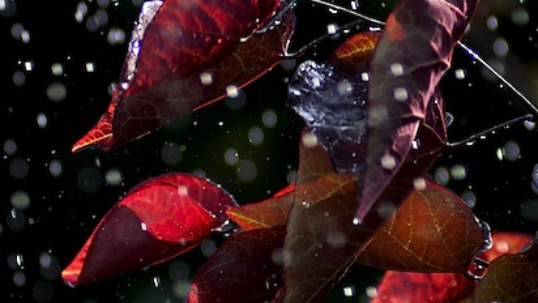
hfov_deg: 7.9
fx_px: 3910
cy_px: 132
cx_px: 423
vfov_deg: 4.4
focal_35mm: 274
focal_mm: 80
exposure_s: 1/2000
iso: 320
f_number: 2.8
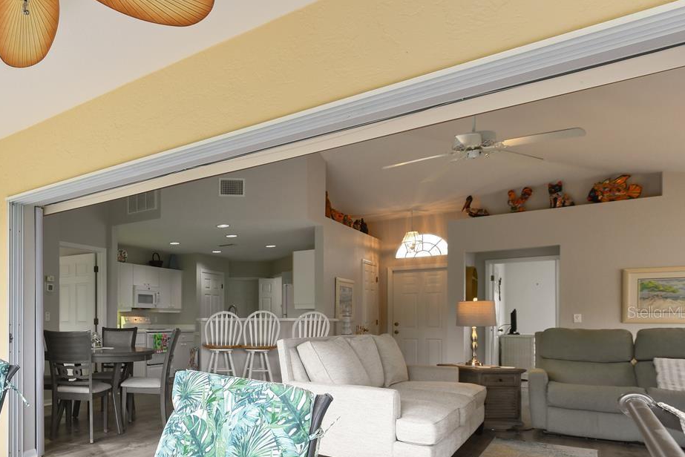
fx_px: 495
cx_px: 104
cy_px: 312
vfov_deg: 48.6
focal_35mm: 26
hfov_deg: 61.4
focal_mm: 15
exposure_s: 1/60
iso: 400
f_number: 8
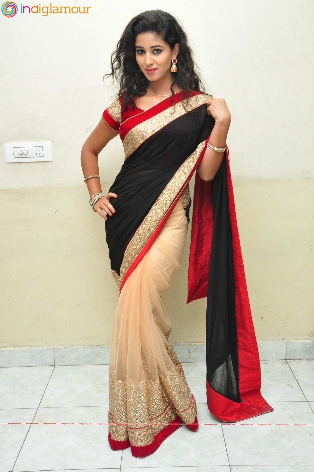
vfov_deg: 51.3
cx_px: 157
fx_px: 492
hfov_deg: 35.4
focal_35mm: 38
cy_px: 236
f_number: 7.1
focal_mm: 25
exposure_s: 1/125
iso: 1600
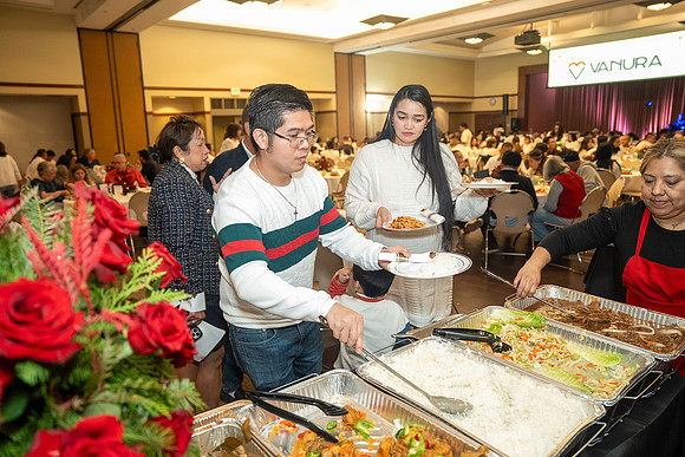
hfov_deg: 73.7
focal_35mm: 24
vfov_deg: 53.2
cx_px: 342
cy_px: 228
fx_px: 457
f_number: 2.8
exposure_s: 1/100
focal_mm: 24
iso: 1600
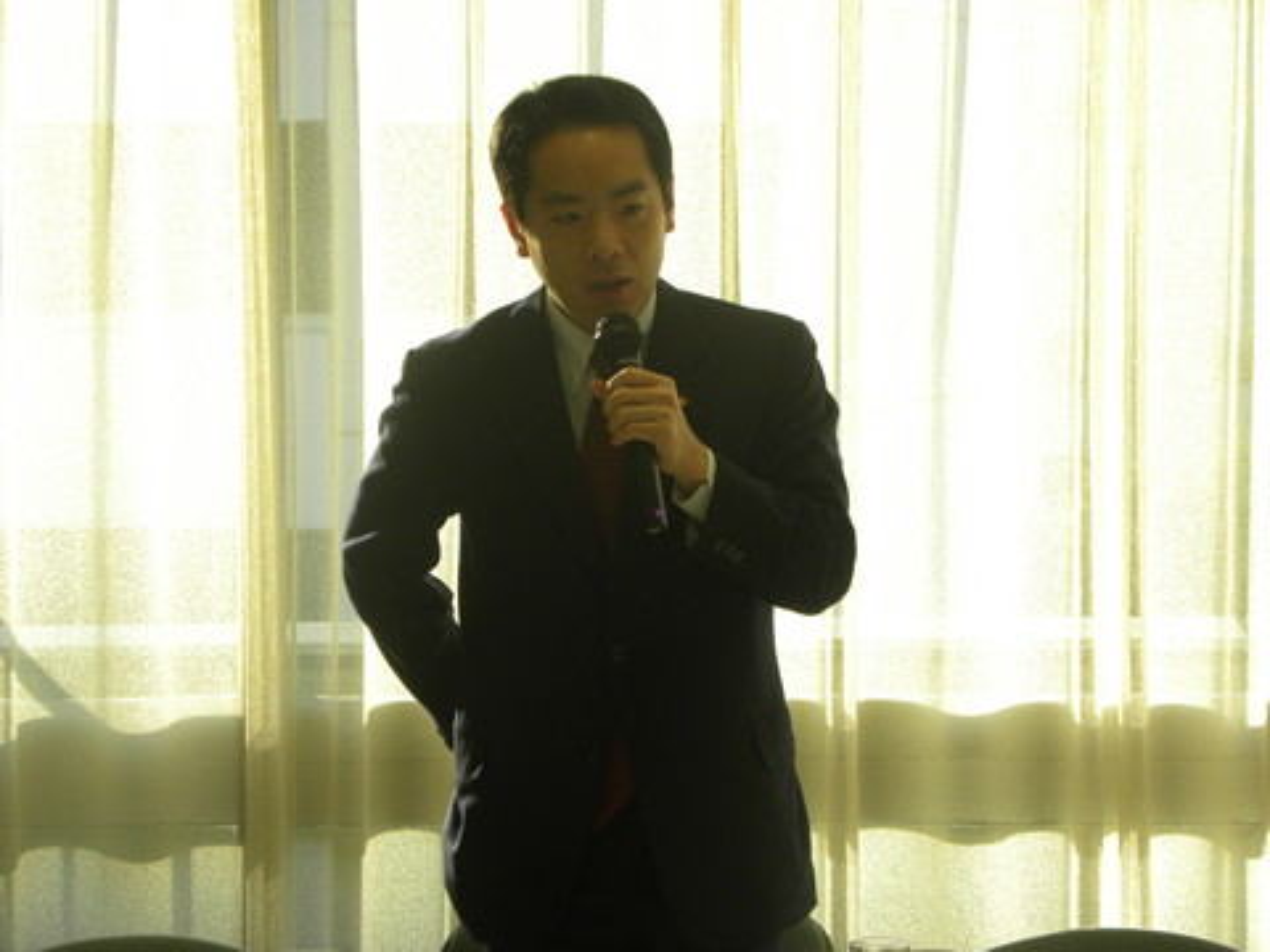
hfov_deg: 10.7
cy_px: 476
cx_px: 635
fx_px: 6751
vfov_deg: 8.1
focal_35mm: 184
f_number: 4.5
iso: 73
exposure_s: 1/71.1
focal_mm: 32.7
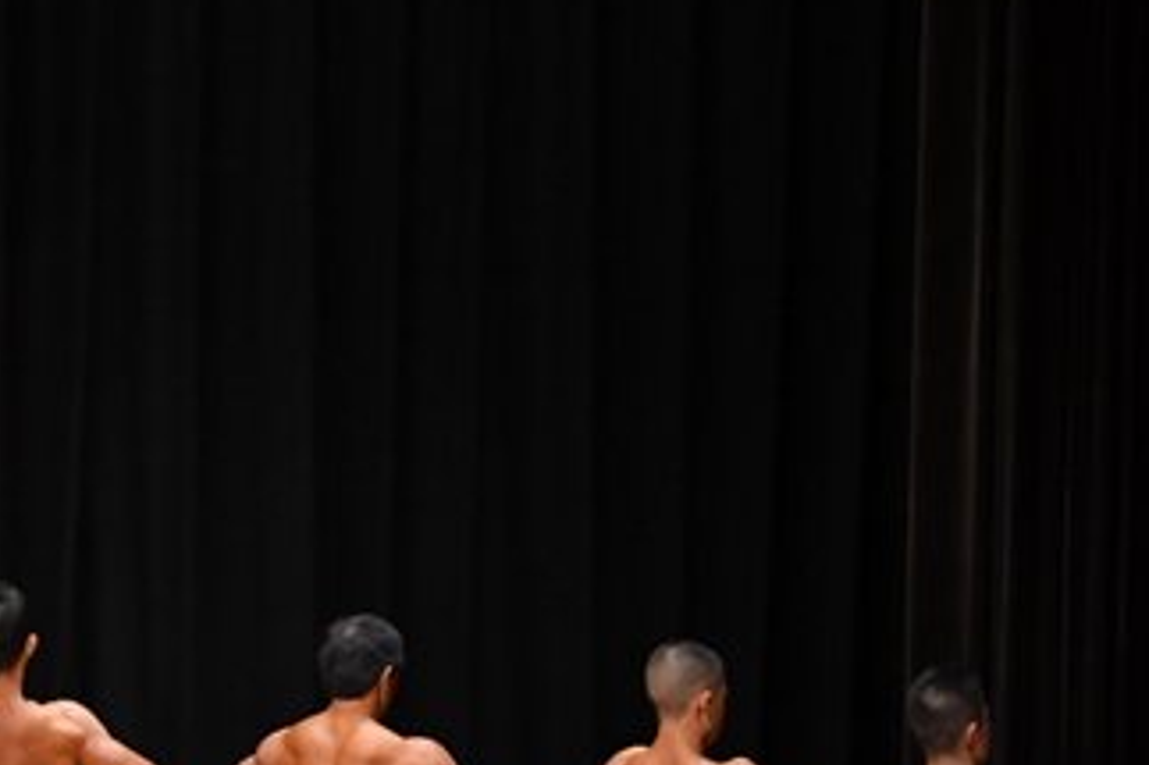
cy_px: 754
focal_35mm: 281
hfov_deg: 7.3
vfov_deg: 4.9
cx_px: 41
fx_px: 8964
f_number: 5.6
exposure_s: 1/400
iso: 4000
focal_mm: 78
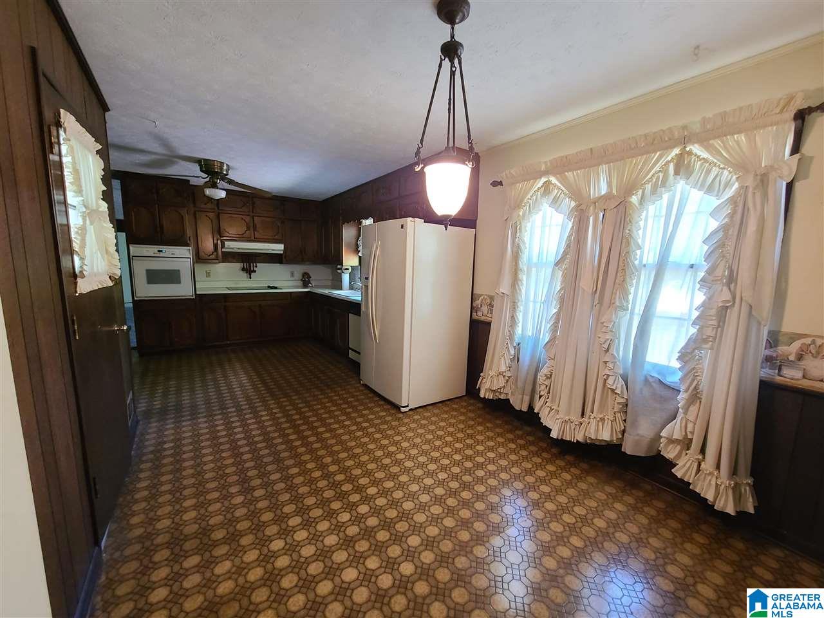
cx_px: 412
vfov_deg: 89.9
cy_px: 309
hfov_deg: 106.2
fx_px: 309
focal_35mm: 13
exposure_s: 1/29
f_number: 2.2
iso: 500
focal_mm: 2.2
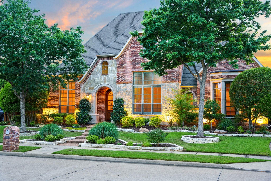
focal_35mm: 46
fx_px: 344
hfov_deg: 43.0
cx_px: 136
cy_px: 90
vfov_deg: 29.4
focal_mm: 45.7
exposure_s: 1/13
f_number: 5.6
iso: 800
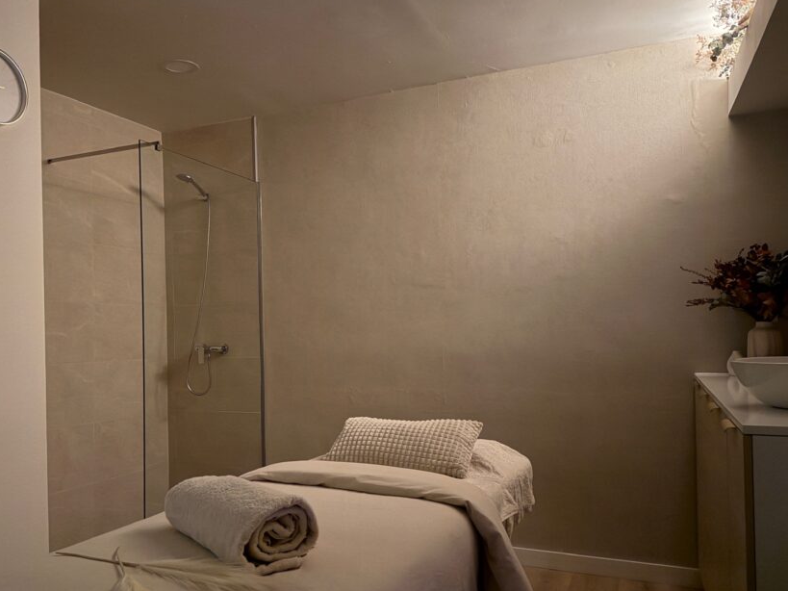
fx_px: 683
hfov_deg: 59.5
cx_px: 318
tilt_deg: +0.8
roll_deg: +1.6
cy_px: 316
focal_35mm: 30
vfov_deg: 46.8
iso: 1600
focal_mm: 6.76
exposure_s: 1/23
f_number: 1.78
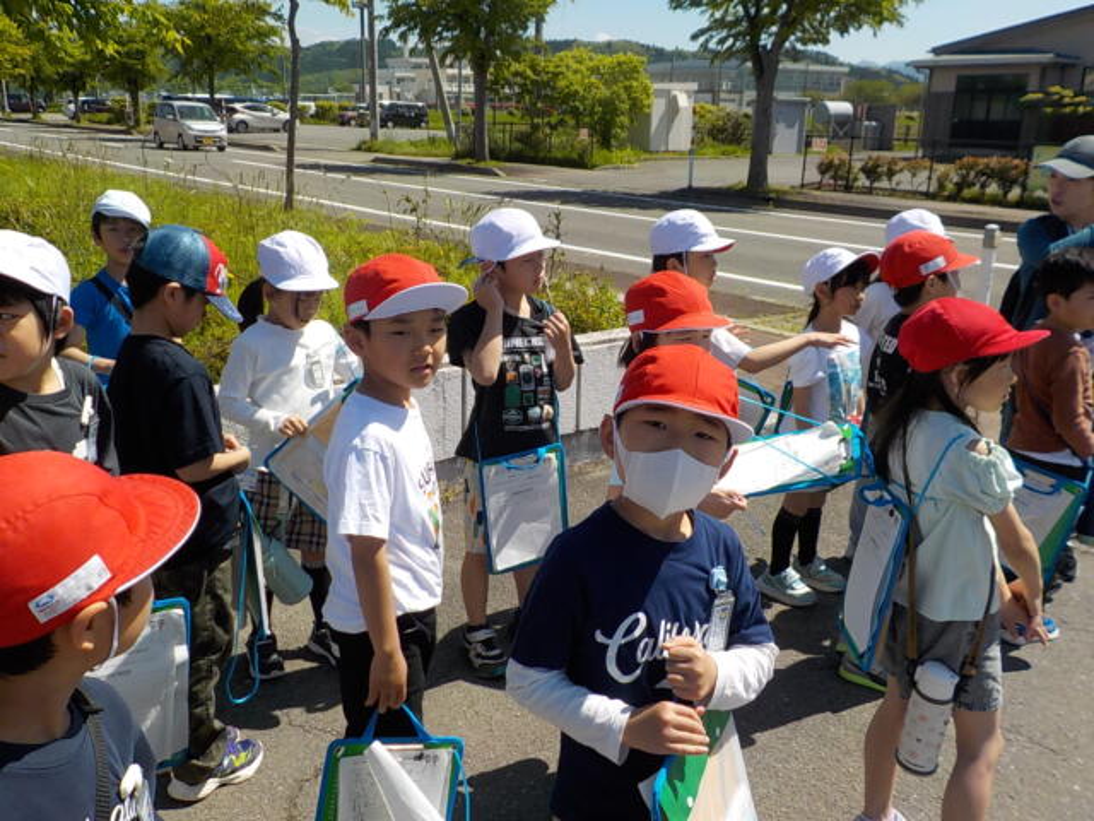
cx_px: 547
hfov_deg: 60.0
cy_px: 410
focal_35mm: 30
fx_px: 948
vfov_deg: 46.8
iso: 125
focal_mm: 4.1
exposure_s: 1/1250
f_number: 3.3
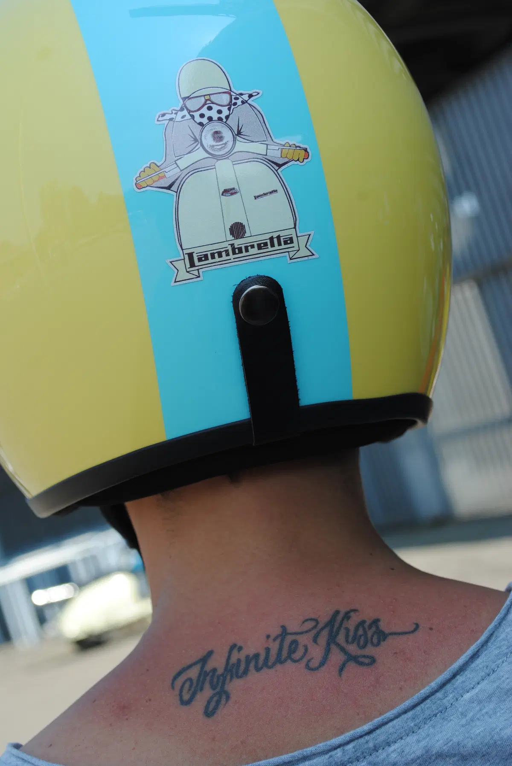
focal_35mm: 60
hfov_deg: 22.7
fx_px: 1276
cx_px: 256
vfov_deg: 33.4
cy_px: 383
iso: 100
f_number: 6.3
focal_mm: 40
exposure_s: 1/160
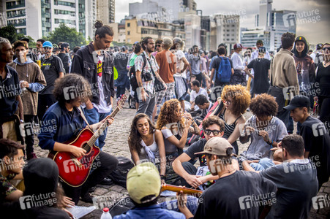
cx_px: 165
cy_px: 110
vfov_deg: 37.8
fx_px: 321
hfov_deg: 54.5
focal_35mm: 35
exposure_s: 1/1000
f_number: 1.8
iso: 160
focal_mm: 35
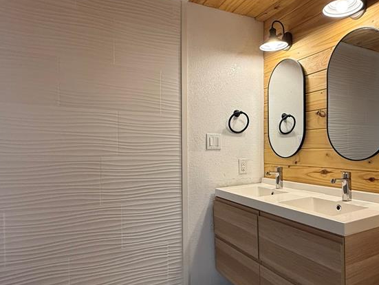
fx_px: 285
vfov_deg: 53.0
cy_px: 156
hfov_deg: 66.0
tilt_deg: -0.9
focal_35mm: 26
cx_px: 242
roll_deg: +0.0
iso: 200
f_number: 2.2
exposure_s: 1/120
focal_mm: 2.22
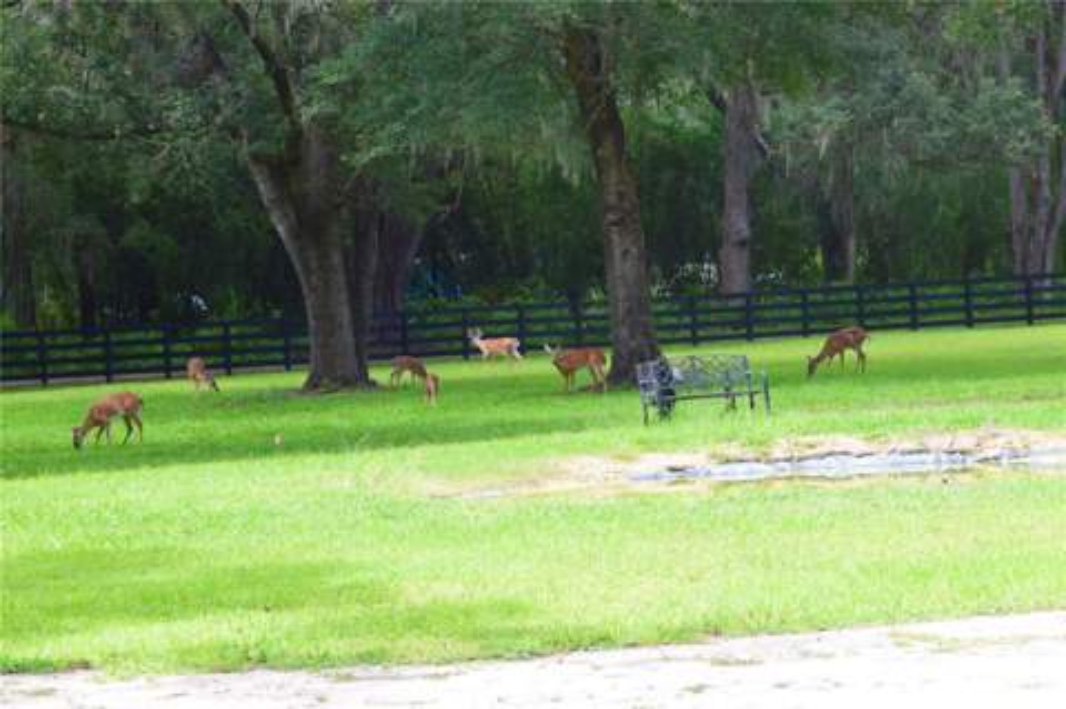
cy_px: 354
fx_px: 4437
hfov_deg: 13.7
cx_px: 533
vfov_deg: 9.1
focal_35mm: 150
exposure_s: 1/125
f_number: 9
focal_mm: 100
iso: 400
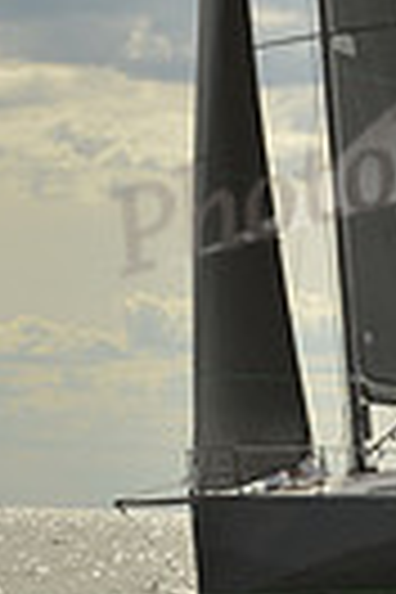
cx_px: -119
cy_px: -468
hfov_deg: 4.0
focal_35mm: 344
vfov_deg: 5.9
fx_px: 5676
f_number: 10
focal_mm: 78
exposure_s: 1/1000
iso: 200
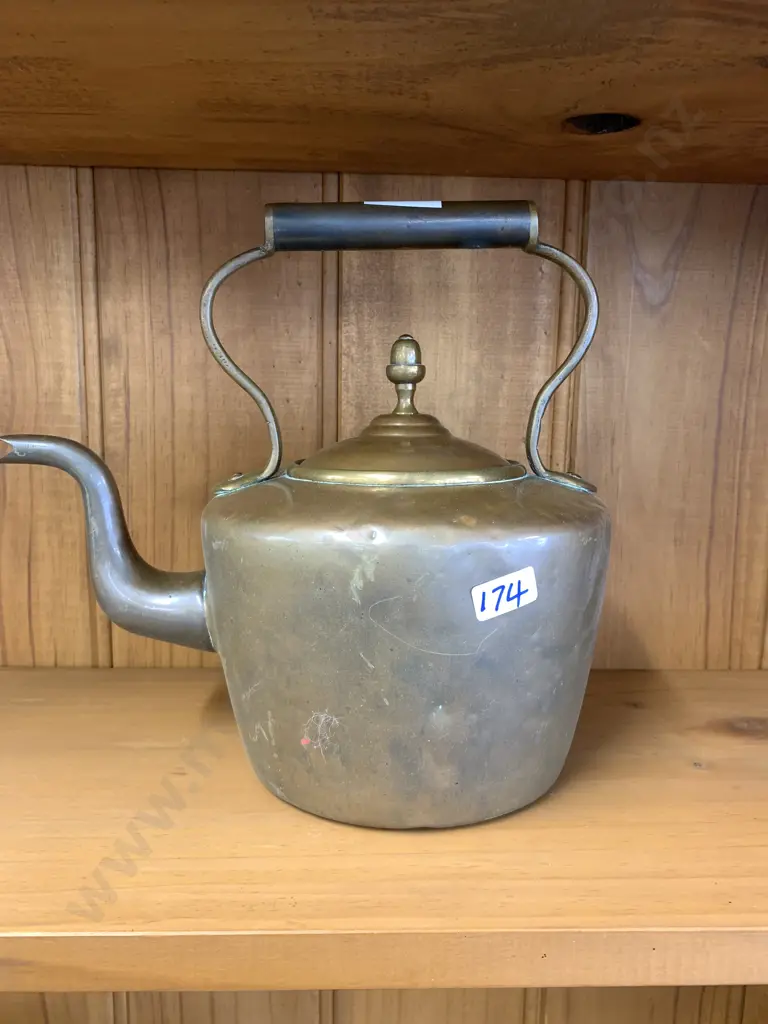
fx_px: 769
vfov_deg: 67.3
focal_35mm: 26
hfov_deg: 53.1
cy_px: 512
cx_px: 384
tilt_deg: -10.1
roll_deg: -0.9
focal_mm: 4.25
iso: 200
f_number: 1.8
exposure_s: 1/50
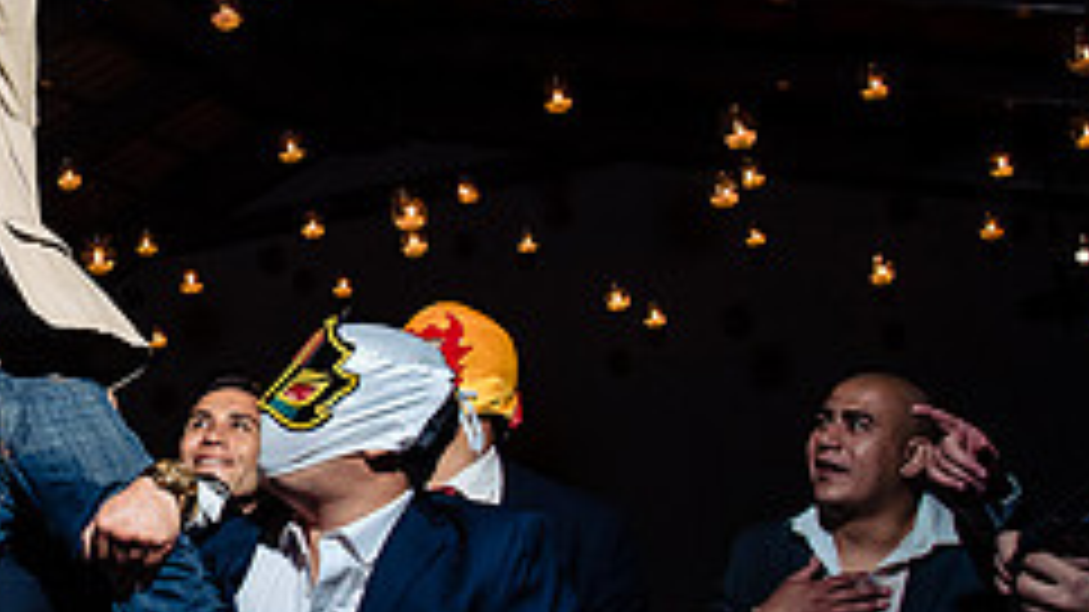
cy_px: 344
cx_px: -45
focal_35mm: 68
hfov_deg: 28.7
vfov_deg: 17.7
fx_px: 1963
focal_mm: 24
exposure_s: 1/125
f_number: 8
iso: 2000
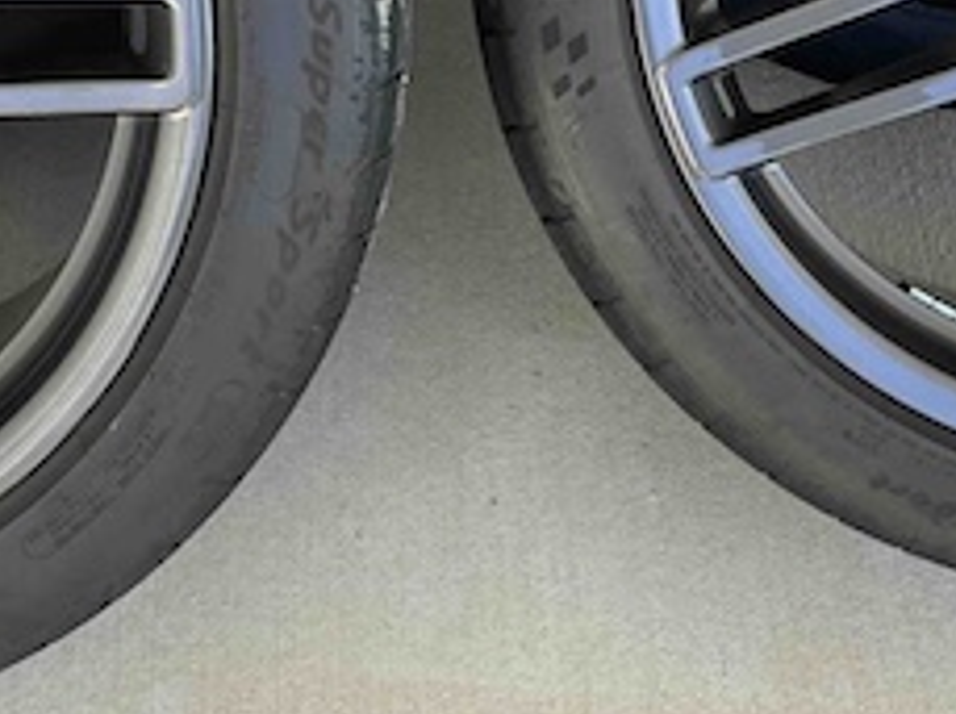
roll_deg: +0.8
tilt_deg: -44.8
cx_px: 326
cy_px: 8
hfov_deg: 21.5
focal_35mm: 91
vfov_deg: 15.9
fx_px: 2509
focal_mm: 4.2
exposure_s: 1/296
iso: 32
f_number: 1.6
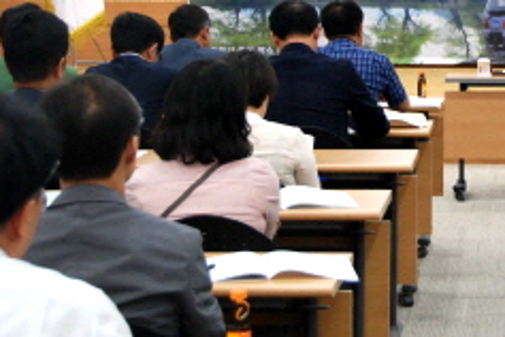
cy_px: 15
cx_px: 526
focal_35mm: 133
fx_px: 1866
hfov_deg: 15.1
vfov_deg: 10.2
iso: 1000
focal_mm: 42
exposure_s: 1/100
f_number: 5
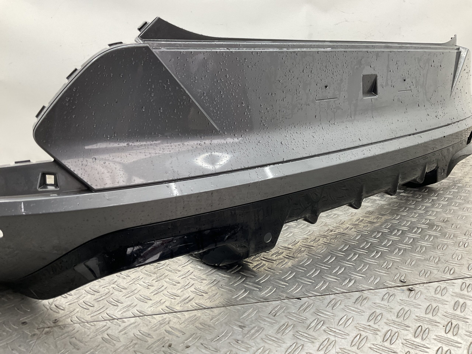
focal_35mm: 29
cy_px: 177
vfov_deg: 48.2
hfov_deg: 61.7
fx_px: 395
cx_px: 236
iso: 64
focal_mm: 3
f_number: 1.8
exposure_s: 1/120
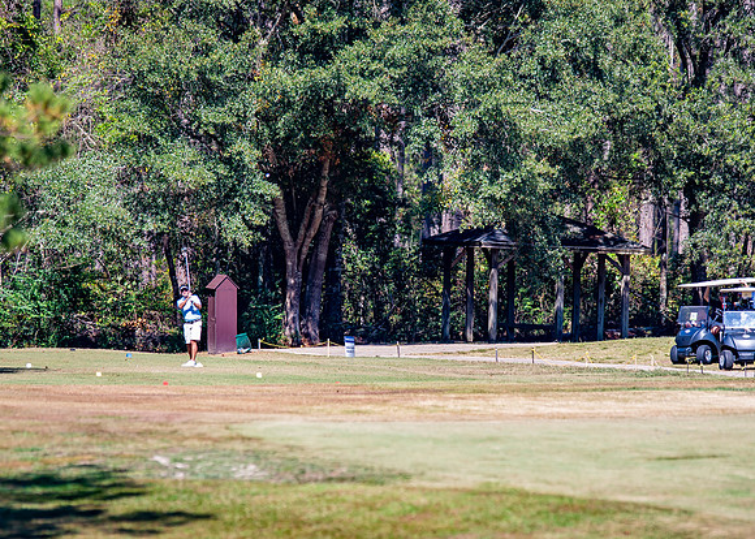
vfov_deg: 2.7
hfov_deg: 3.8
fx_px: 11429
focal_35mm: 533
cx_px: 413
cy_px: 323
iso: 100
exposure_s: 1/640
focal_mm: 400
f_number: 4.5
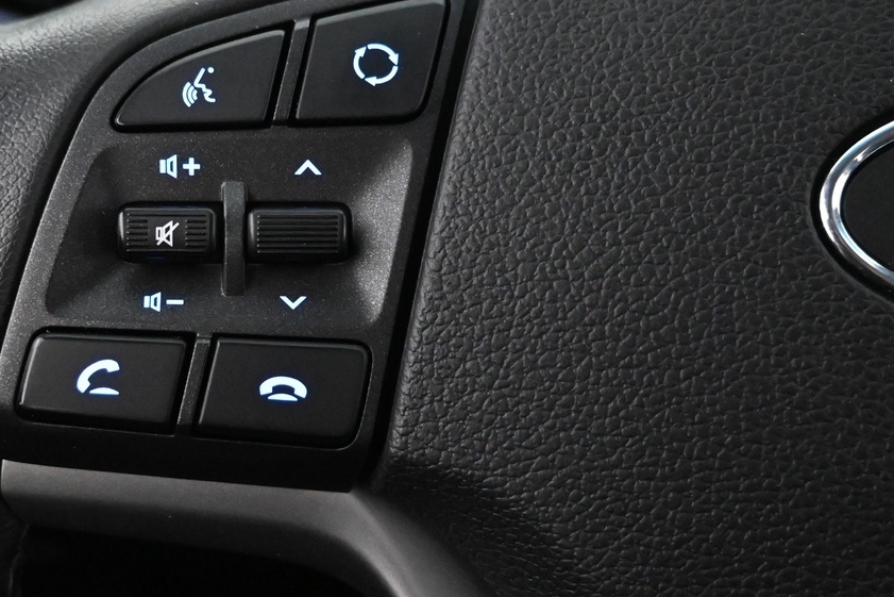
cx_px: 225
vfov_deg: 25.9
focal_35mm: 52
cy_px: 234
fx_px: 1291
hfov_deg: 37.3
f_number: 3.5
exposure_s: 1/30
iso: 6400
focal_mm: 18
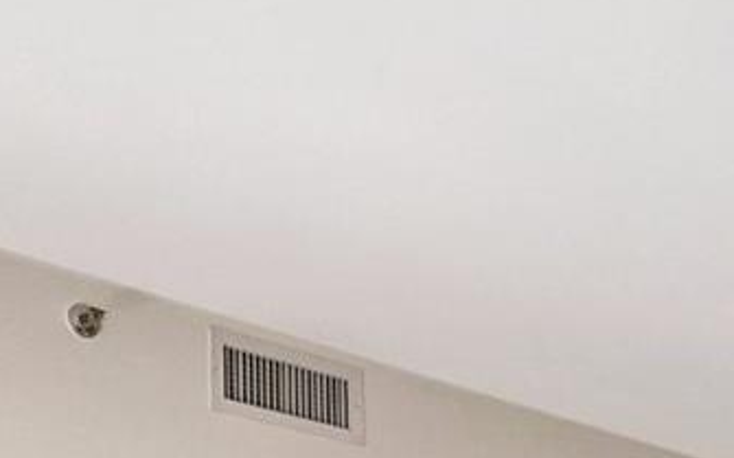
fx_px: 1608
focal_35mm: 80
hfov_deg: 22.8
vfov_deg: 13.6
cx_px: 962
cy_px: 943
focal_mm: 16.5
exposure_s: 1/25
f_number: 13
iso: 640
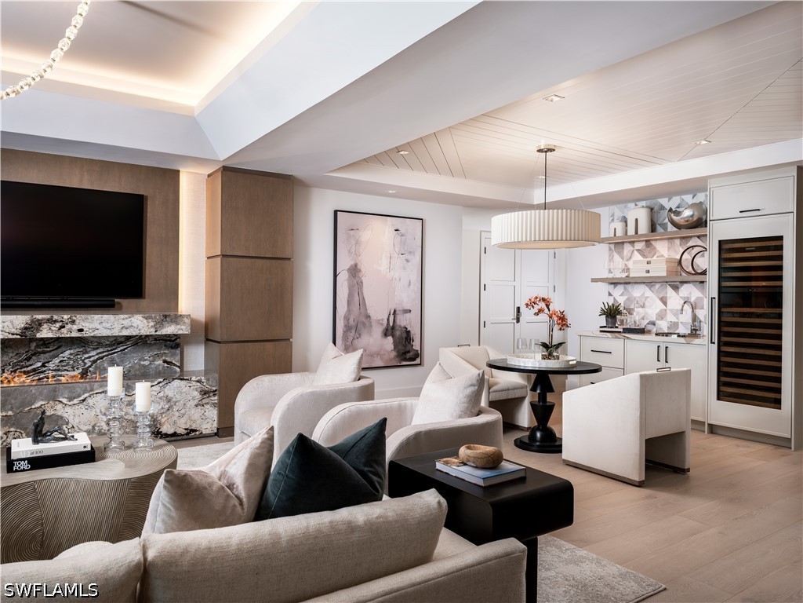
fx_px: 557
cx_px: 402
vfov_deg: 56.8
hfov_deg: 71.6
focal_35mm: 24
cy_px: 302
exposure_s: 1/25
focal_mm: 30.8
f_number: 10
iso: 200
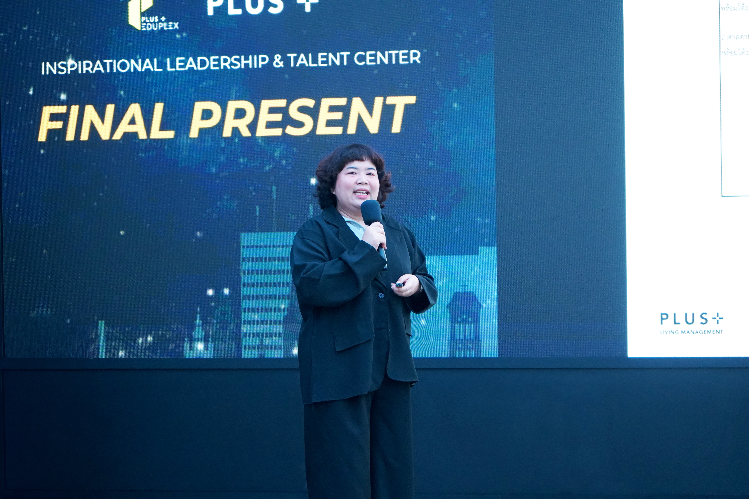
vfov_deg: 19.7
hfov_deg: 29.2
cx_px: 374
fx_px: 1435
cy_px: 250
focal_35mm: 69
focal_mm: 69
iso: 3200
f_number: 5.6
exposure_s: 1/160
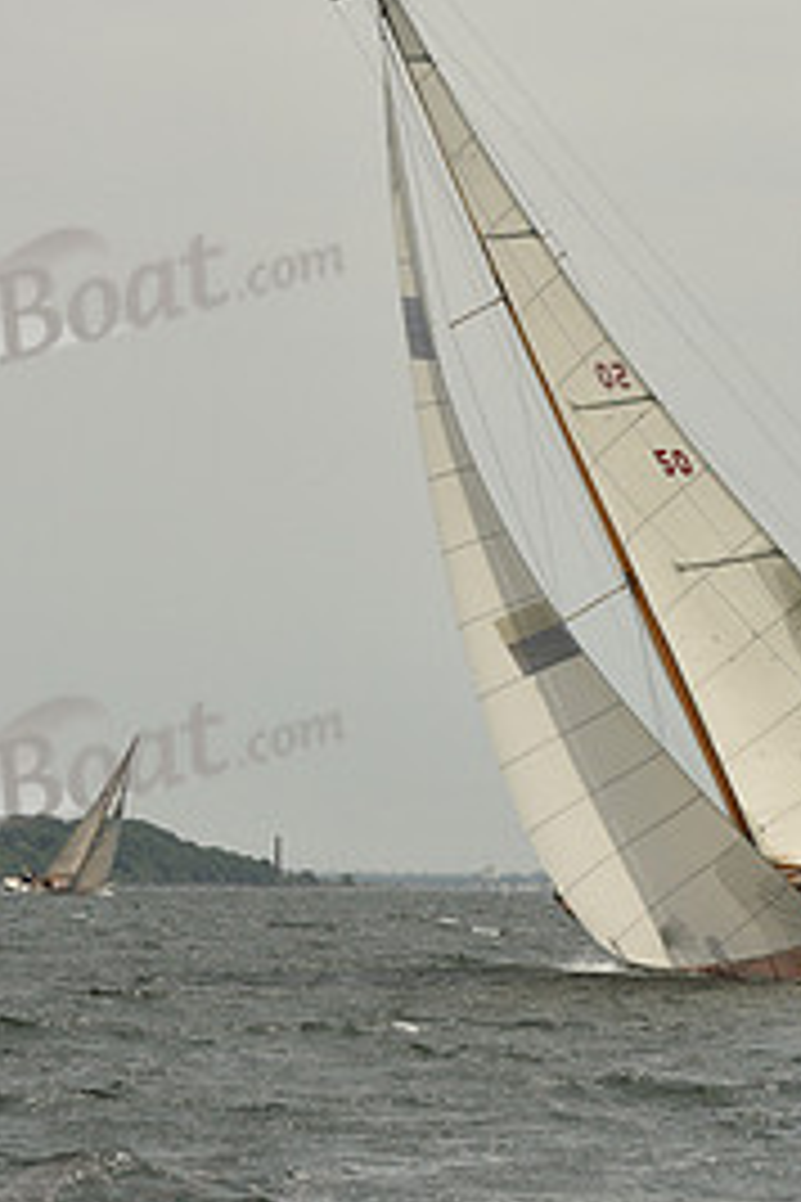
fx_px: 5073
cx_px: 578
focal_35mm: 152
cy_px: 495
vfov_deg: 13.5
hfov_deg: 9.0
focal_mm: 70
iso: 400
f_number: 10
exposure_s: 1/1600
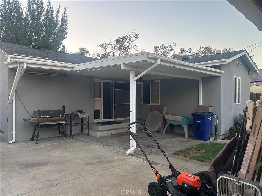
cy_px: 98
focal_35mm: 26
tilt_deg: -0.4
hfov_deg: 67.3
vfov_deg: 53.1
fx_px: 197
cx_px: 131
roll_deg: +0.1
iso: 100
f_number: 1.5
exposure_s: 1/120
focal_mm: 5.7
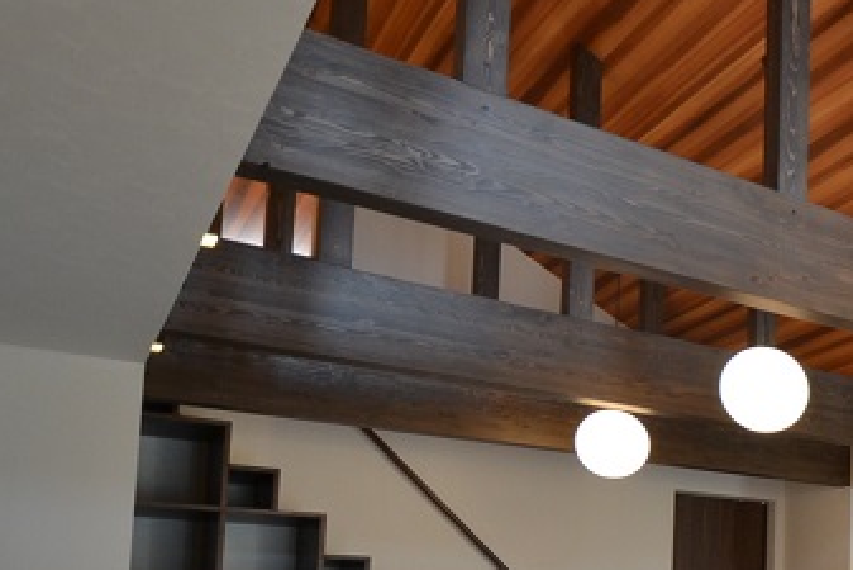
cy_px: 527
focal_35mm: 39
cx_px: 1058
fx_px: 924
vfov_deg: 32.3
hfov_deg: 36.4
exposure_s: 1/60
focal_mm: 10
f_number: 4
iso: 400
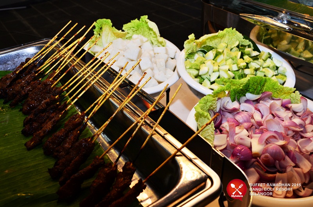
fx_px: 286
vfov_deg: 39.8
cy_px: 104
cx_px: 156
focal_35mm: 33
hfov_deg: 57.3
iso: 200
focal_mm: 22
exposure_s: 1/40
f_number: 7.1
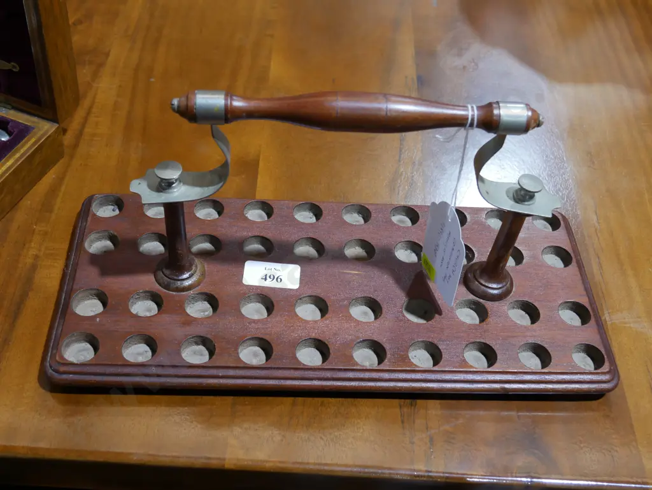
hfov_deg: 42.9
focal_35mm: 44
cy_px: 245
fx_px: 829
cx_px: 326
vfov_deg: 32.9
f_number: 4.7
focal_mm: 22
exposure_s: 1/60
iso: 640
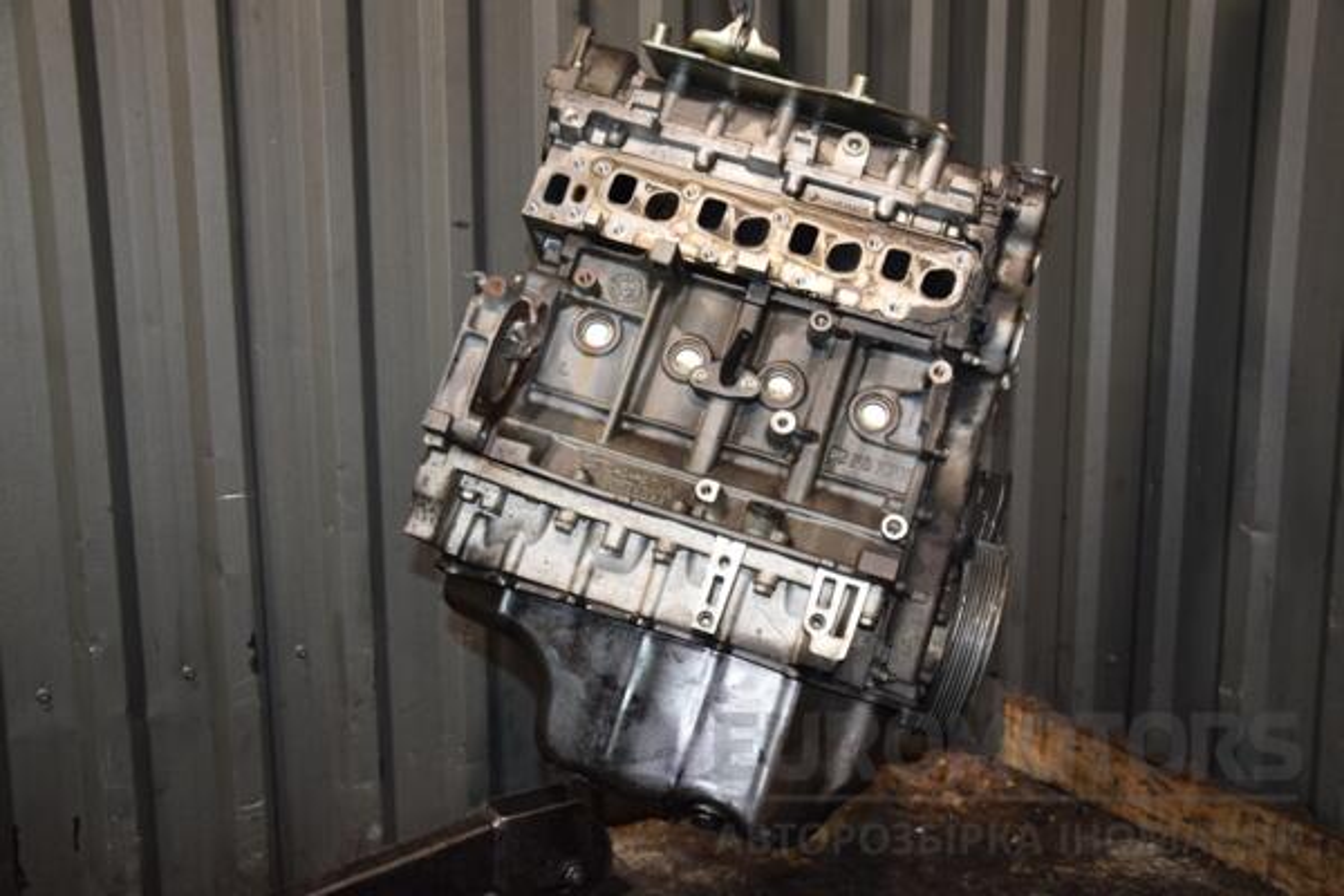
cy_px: 448
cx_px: 672
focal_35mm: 36
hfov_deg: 53.1
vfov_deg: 36.9
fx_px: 1344
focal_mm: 24
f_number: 5
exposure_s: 1/60
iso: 800
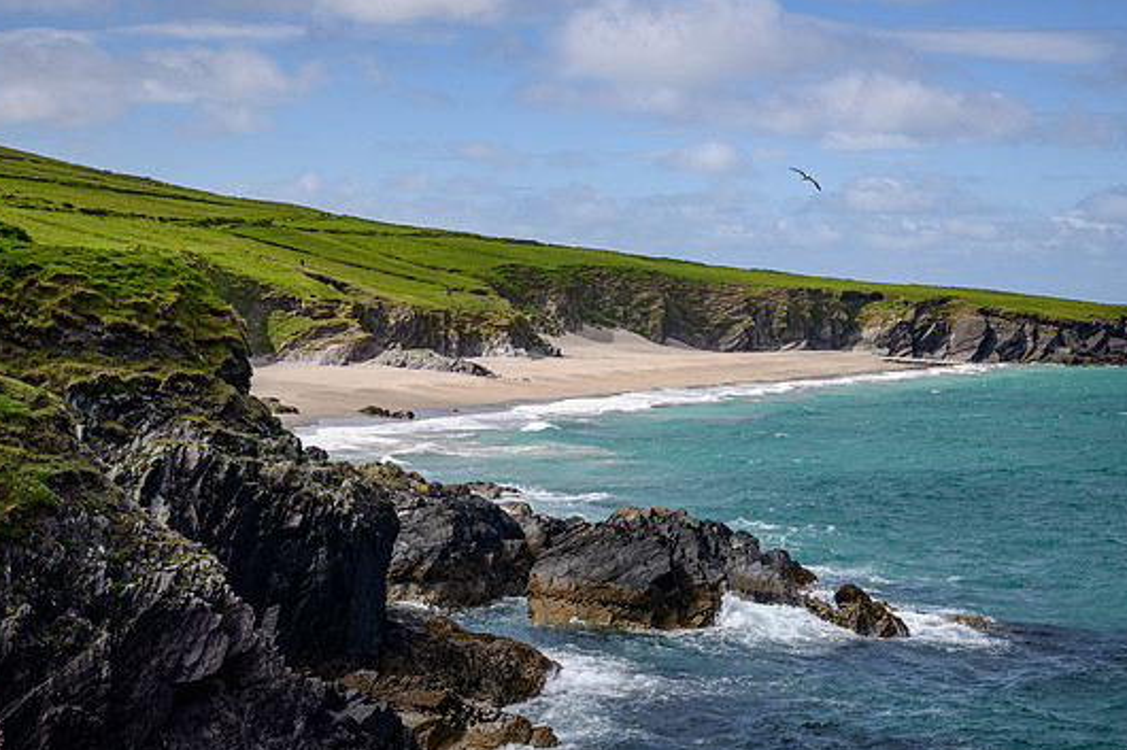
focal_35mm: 70
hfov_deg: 28.8
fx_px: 2191
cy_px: 409
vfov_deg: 19.4
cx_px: 589
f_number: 8
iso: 200
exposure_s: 1/500
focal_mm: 58
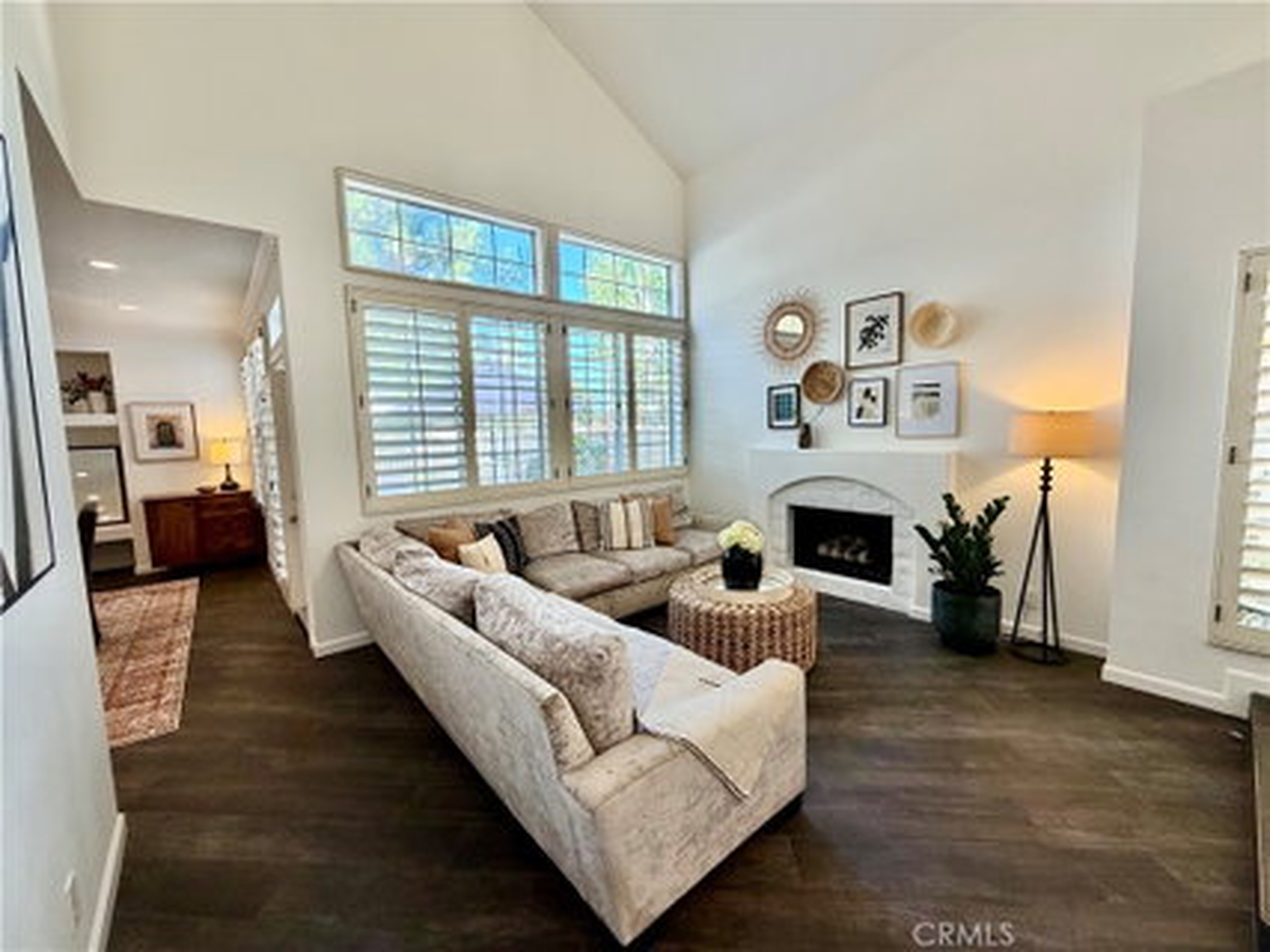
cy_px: 476
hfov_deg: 102.1
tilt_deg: -6.2
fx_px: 513
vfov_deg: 85.6
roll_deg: +1.2
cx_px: 635
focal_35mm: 14
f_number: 2.2
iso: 200
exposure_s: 1/120
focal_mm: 2.22
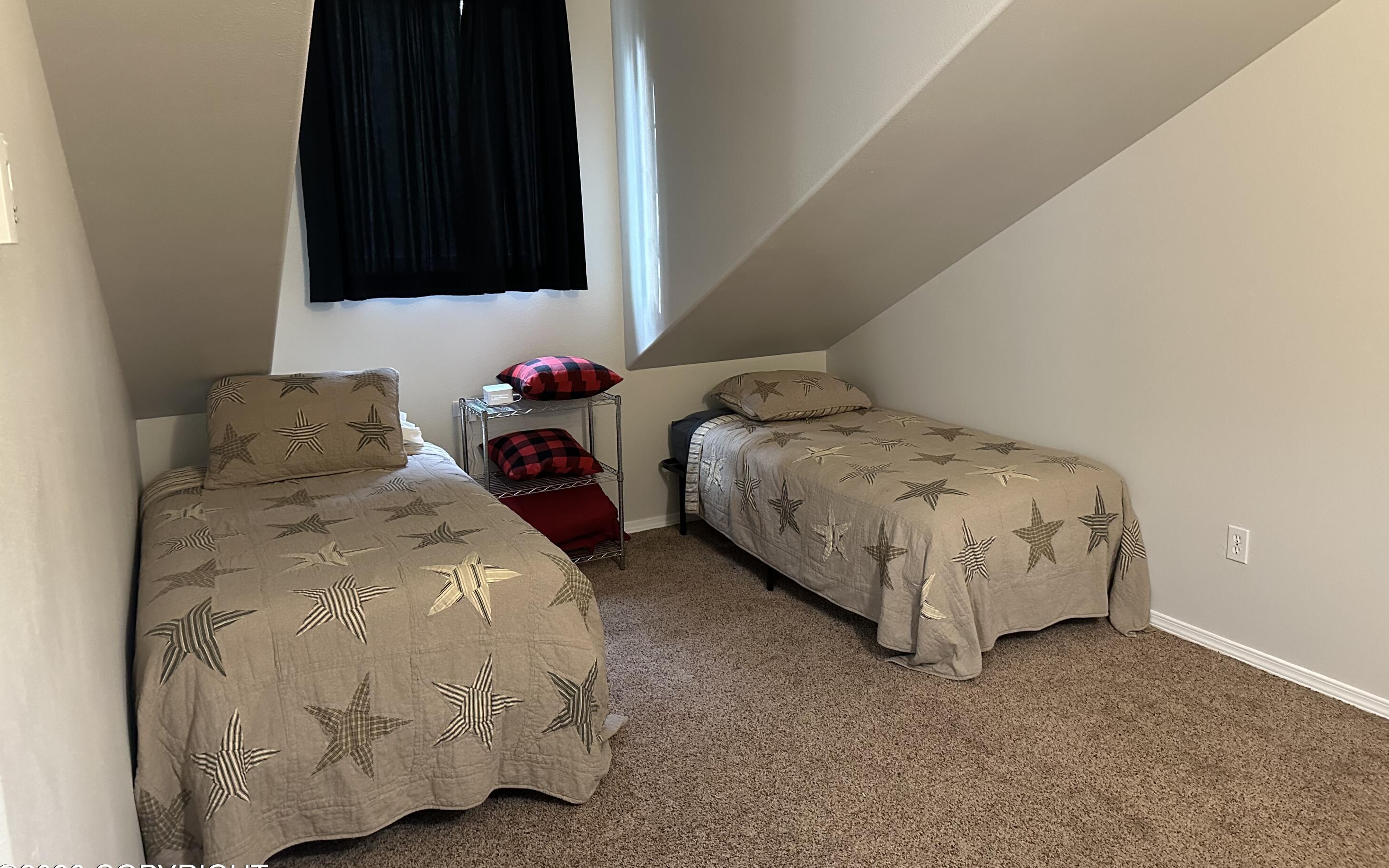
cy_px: 393
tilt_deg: -9.2
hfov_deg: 70.4
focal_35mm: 26
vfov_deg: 47.5
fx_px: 984
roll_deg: +0.9
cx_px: 704
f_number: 1.78
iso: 800
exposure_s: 1/40
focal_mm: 6.86
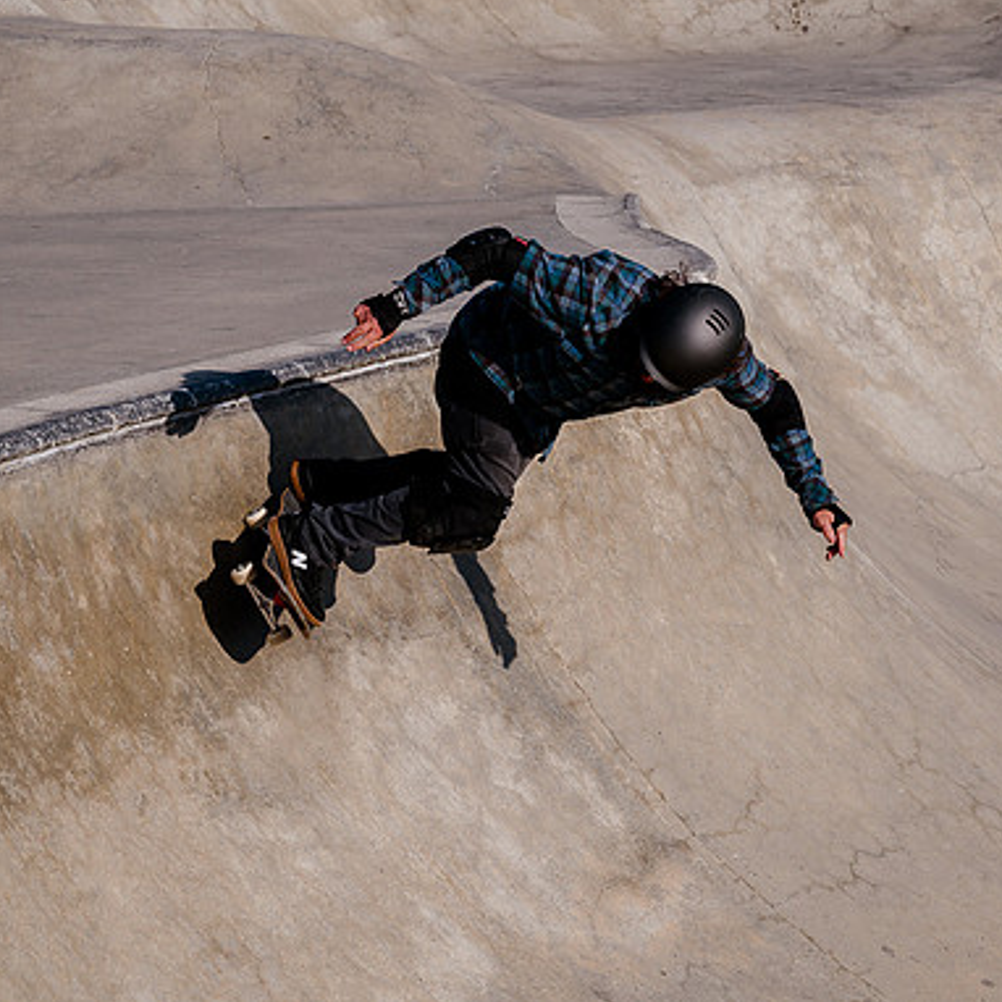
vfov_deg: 14.3
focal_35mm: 122
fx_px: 3995
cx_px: 646
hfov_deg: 14.3
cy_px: 501
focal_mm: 86
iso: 200
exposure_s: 1/640
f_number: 10
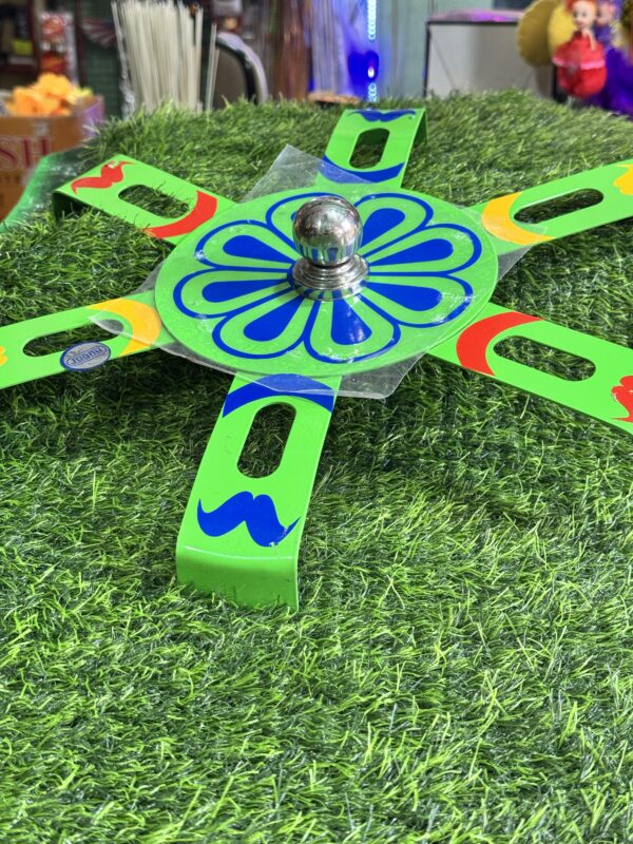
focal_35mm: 48
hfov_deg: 30.3
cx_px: 316
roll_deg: -0.2
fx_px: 1170
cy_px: 422
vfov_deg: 39.7
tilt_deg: -21.1
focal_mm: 6.76
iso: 100
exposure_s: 1/50
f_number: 1.78
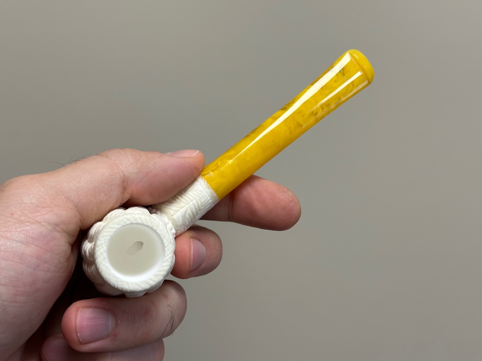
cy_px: 180
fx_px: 668
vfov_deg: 30.3
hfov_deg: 39.7
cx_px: 241
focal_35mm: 48
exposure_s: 1/121
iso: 80
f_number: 1.78
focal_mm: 6.86
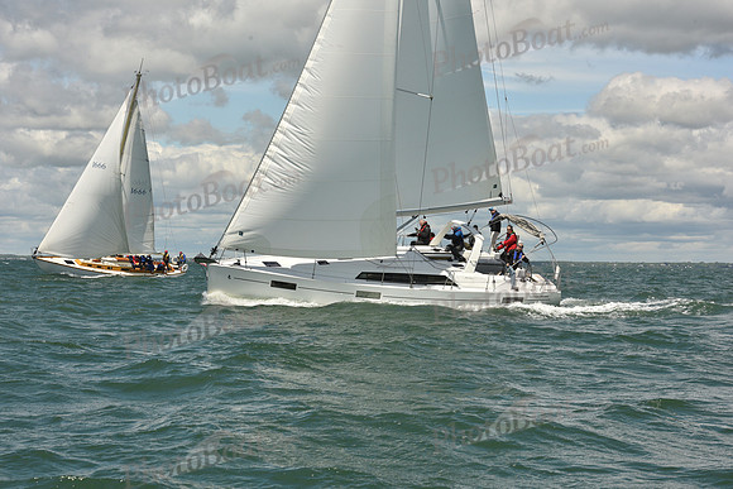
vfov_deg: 17.1
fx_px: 1629
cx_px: 366
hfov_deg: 25.4
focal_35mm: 80
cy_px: 244
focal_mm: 80
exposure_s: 1/800
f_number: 11
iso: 320
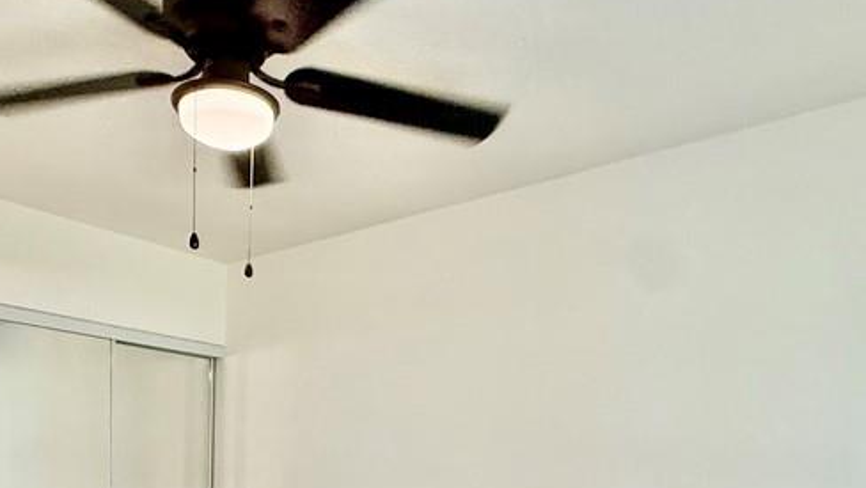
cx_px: 341
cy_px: 600
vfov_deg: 30.6
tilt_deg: -9.9
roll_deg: -3.1
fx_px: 735
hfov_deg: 60.4
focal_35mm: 32
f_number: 2.2
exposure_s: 1/120
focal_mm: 2.22
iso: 250
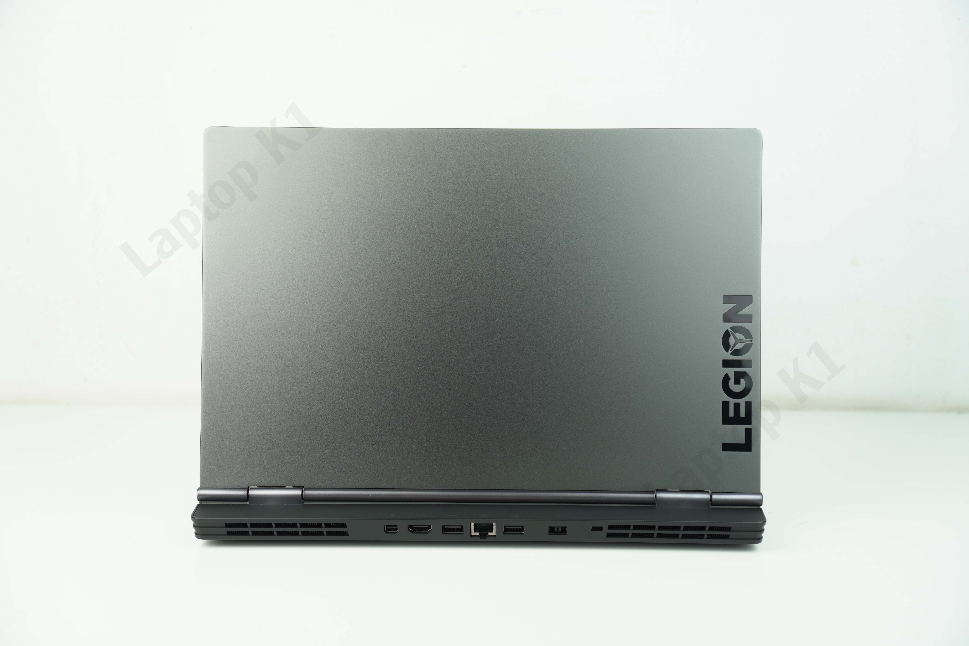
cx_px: 484
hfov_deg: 34.2
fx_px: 1575
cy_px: 323
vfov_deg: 23.2
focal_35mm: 58
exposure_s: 1/80
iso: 100
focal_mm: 39
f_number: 2.8
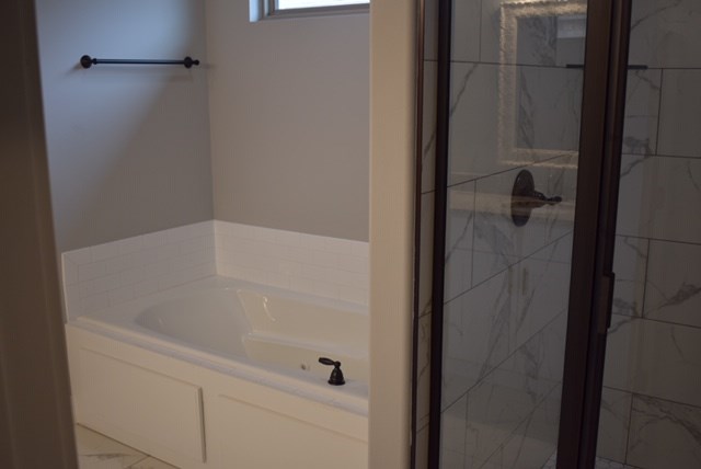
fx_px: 702
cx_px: 350
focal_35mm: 36
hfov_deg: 53.1
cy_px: 234
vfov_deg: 36.9
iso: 400
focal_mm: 24
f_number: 3.8
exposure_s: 1/50
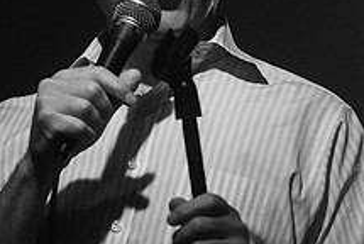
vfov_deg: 2.3
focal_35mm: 587
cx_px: 121
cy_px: 58
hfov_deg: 3.5
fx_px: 5943
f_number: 3.2
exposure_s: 1/160
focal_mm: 200
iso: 3200
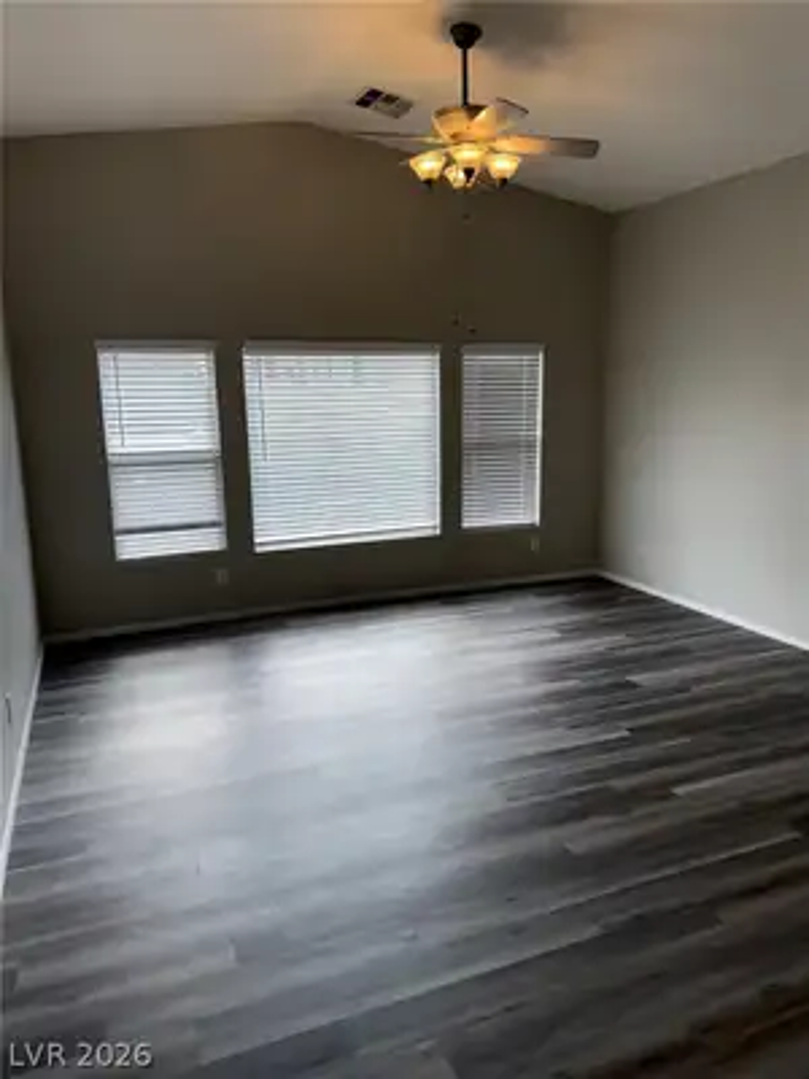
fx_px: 748
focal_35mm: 24
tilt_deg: -11.5
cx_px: 404
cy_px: 540
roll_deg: +0.4
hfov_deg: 56.8
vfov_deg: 71.6
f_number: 1.78
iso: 100
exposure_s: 1/521
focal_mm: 6.76
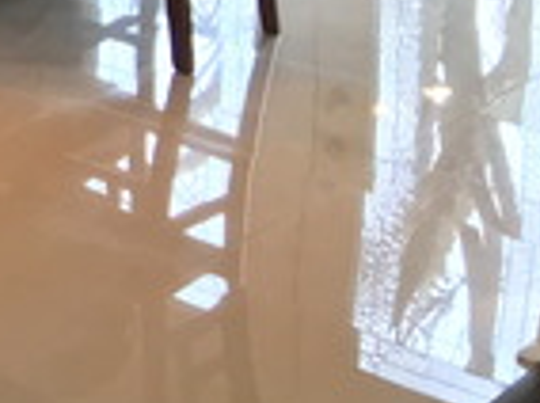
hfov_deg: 12.9
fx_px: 2040
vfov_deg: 10.6
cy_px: -335
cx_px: -582
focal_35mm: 131
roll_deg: -0.2
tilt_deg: -9.0
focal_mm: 4.15
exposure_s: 1/30
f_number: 2.2
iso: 160
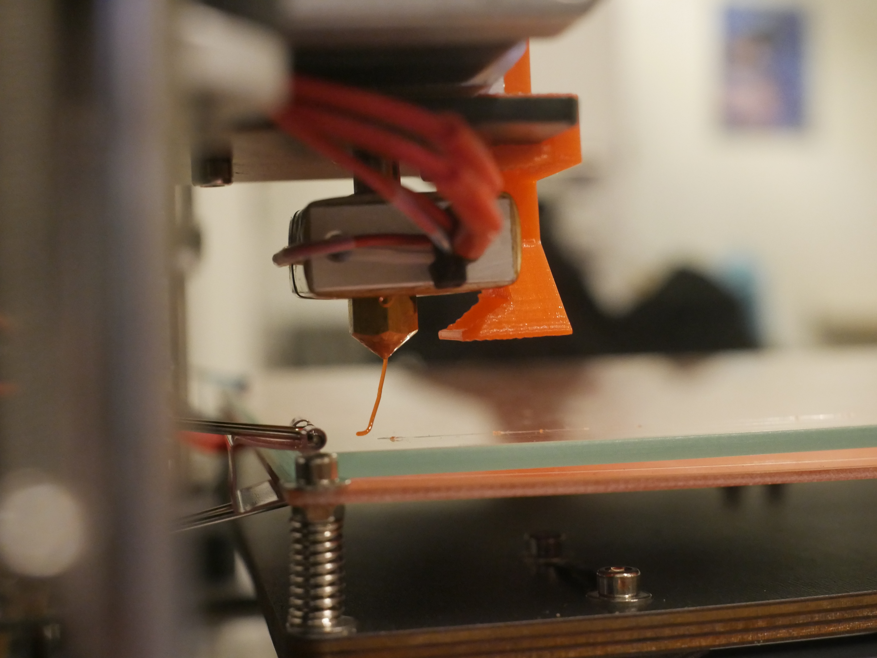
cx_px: 438
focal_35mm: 50
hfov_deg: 38.2
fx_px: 1267
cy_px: 329
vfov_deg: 29.1
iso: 3200
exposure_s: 1/60
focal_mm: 25
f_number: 4.5
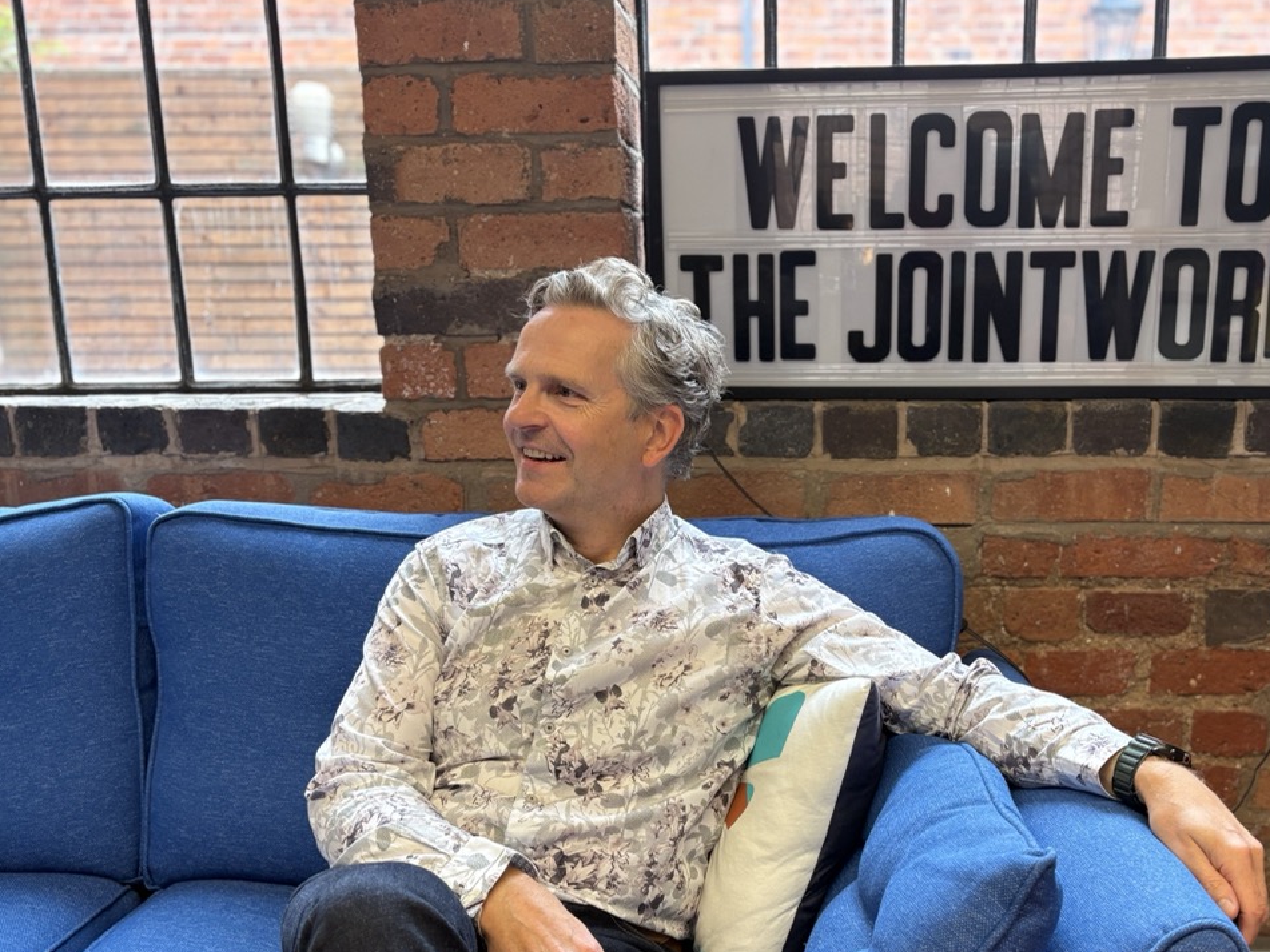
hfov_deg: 52.1
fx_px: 1284
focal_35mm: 35
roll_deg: +0.9
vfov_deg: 40.2
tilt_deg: -13.2
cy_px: 629
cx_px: 788
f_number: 1.6
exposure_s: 1/83
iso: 125
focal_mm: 5.96
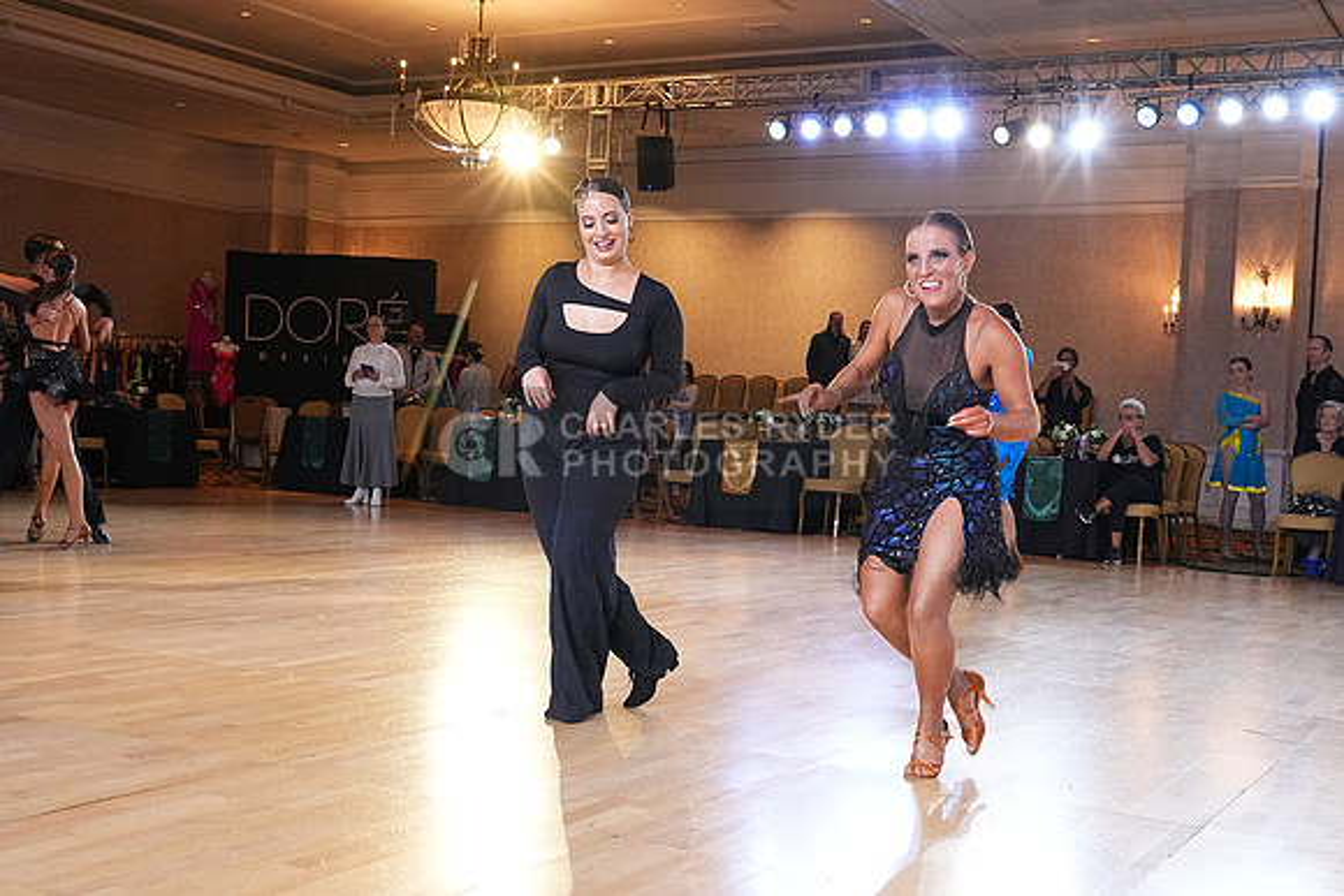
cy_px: 448
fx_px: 1568
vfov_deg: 31.9
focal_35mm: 42
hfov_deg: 46.4
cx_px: 672
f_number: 6.3
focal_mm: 28
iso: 5000
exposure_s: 1/200
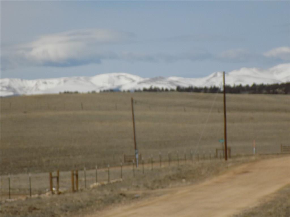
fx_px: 1407
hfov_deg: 11.8
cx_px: 145
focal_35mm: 168
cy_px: 108
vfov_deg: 8.8
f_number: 5.3
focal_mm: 29.9
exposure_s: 1/1000
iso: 80
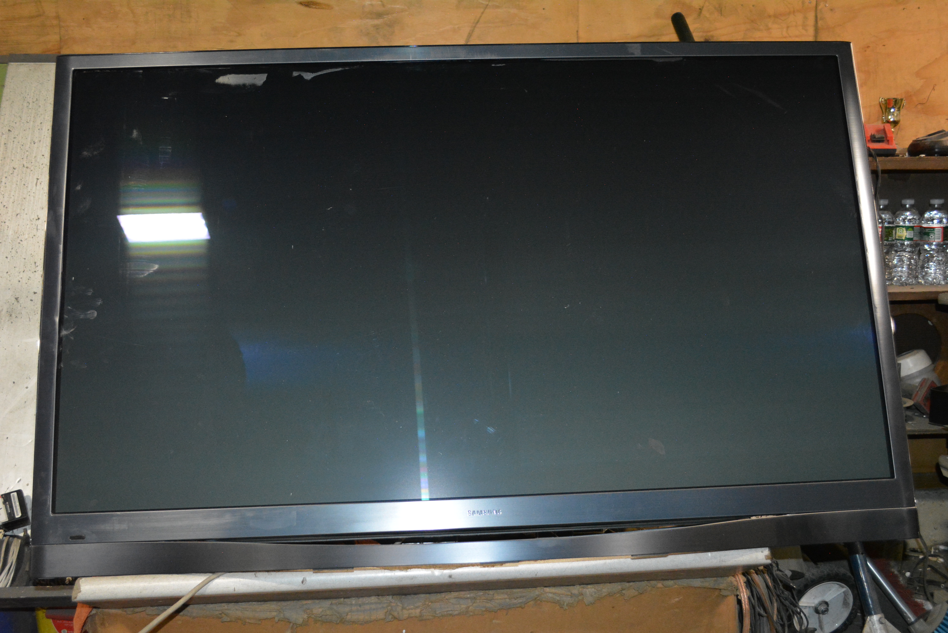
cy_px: 316
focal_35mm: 36
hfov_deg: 53.1
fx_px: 949
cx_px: 474
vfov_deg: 36.9
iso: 3200
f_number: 4
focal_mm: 24
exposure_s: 1/80
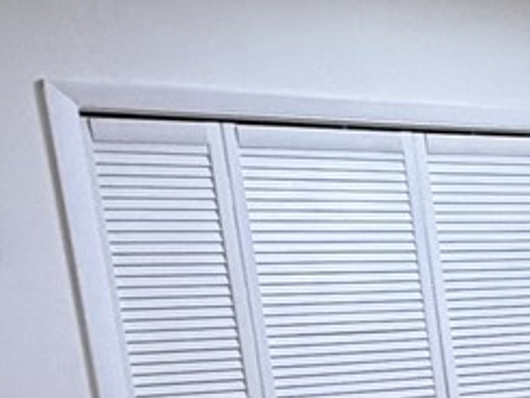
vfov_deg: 15.6
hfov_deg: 13.9
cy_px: 497
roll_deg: +1.5
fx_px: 1395
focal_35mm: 91
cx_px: 1314
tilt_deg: -10.2
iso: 200
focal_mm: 2.22
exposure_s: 1/60
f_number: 2.2
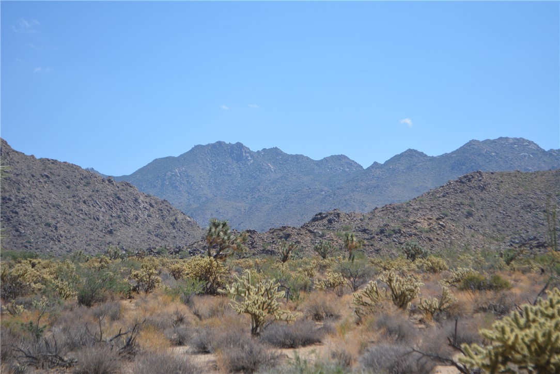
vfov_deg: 16.6
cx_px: 280
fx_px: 1284
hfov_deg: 24.6
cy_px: 187
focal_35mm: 82
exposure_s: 1/1600
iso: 400
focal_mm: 55
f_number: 6.3
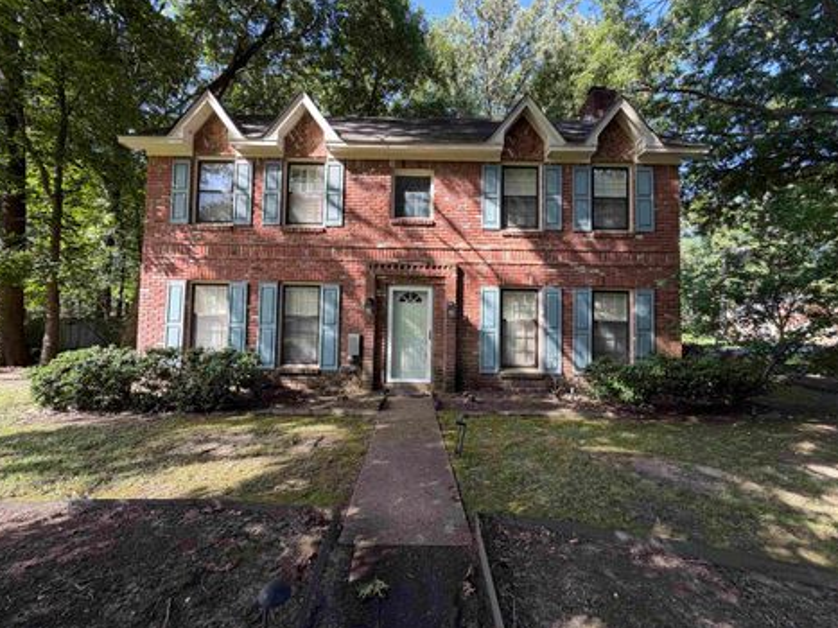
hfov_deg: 98.2
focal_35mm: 15
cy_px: 301
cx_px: 423
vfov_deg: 81.7
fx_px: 363
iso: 40
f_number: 2.2
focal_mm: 2.22
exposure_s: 1/126
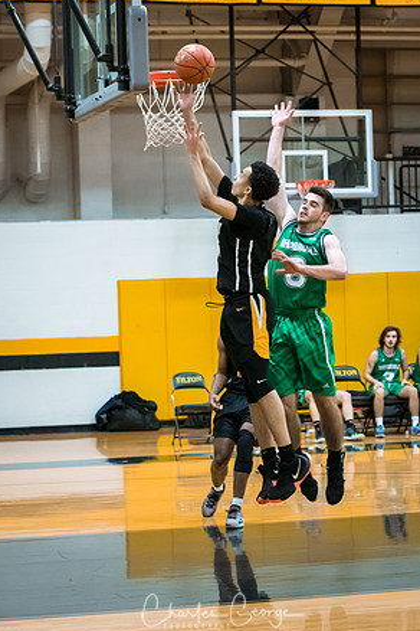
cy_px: 317
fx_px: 1890
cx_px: 209
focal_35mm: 108
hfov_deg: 12.7
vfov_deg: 18.9
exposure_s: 1/400
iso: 3200
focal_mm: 70
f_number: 2.8
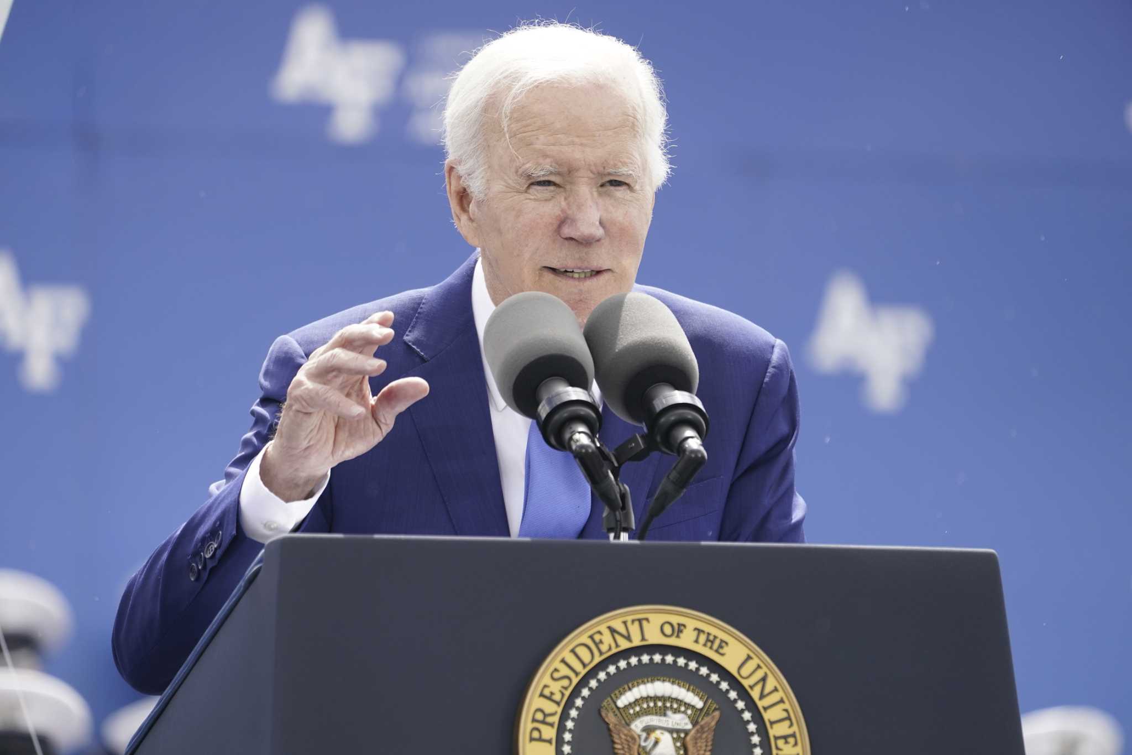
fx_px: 12576
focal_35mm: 400
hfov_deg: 5.2
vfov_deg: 3.4
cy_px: 378
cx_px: 566
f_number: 5.6
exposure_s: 1/1000
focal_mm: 400
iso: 500
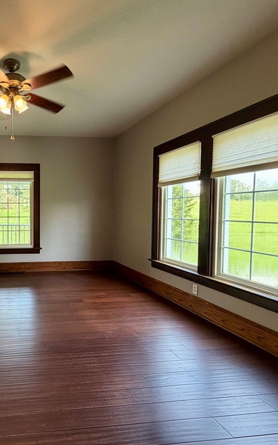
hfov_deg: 52.5
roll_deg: +0.7
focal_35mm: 20
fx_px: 242
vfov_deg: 85.1
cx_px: 28
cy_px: 222
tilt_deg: -2.0
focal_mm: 2.22
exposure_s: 1/120
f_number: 2.2
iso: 160
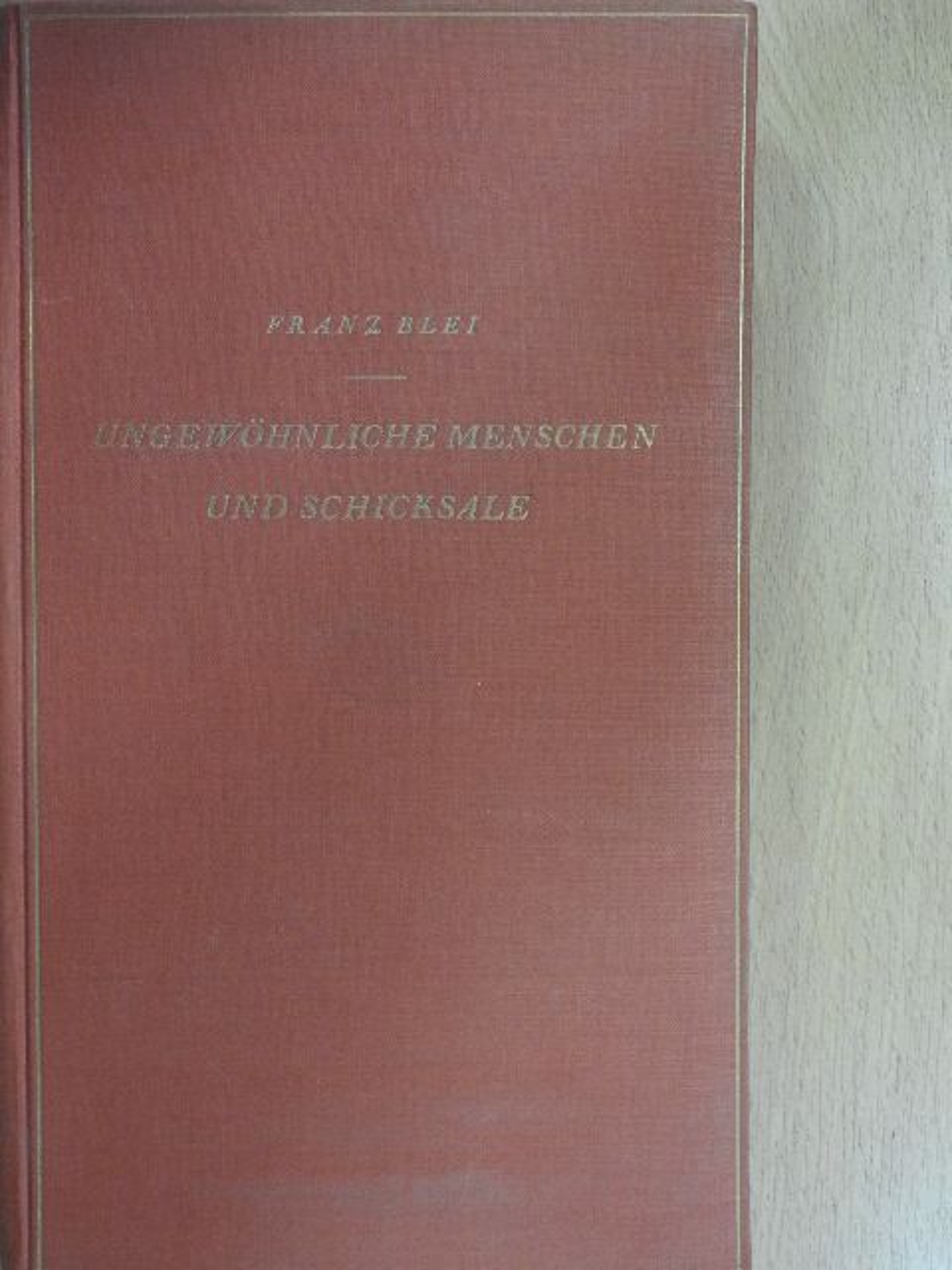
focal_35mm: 40
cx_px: 476
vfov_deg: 46.8
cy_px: 635
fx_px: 1467
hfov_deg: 36.0
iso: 400
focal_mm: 7.2
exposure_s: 1/13
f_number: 3.8
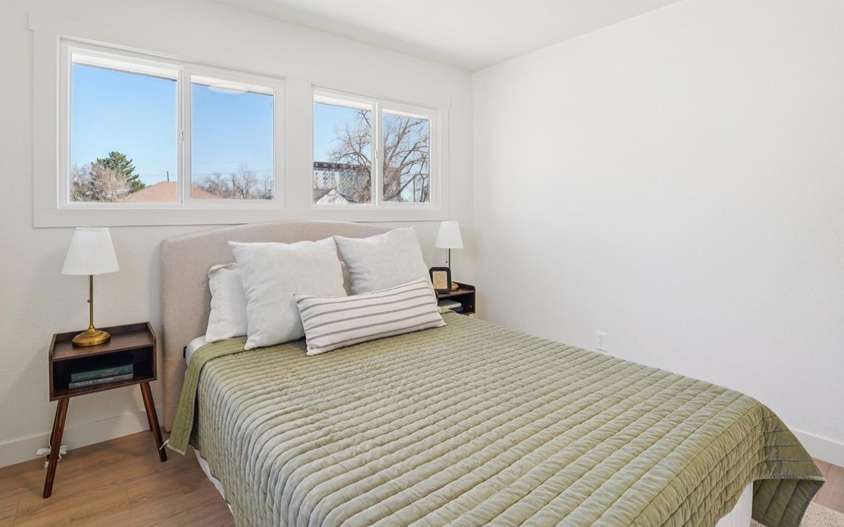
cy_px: 228
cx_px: 401
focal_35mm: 17
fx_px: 391
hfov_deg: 94.3
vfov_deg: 67.7
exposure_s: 1/30
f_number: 8
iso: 160
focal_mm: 14
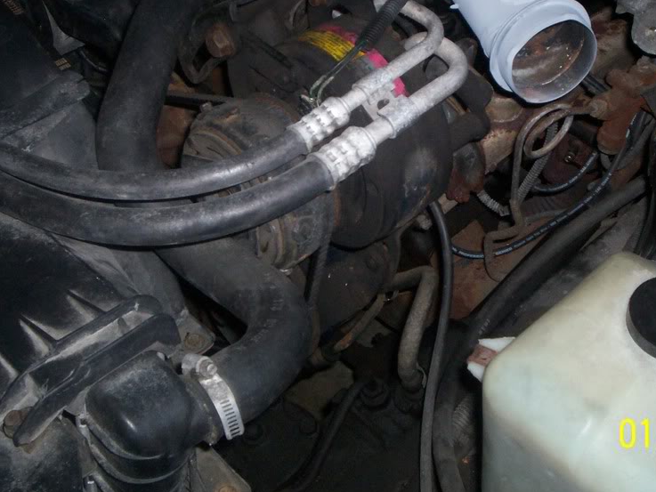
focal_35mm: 50
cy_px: 183
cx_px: 398
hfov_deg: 38.0
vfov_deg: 29.0
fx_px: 948
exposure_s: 1/64
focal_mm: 5.9
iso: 140
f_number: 4.5
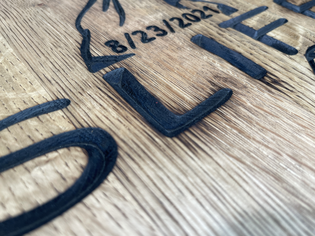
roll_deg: +4.2
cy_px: 118
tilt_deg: -41.2
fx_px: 237
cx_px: 158
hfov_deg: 67.3
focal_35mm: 26
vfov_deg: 53.1
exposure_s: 1/178
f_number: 1.6
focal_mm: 5.1
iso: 32
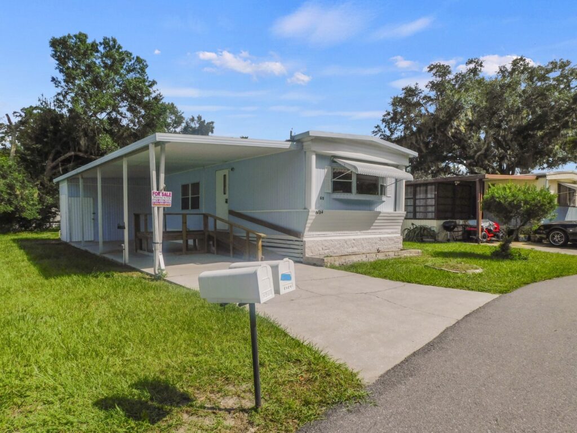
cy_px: 216
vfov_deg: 58.9
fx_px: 383
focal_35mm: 23
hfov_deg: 73.9
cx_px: 288
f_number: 6
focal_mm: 4
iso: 125
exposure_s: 1/640
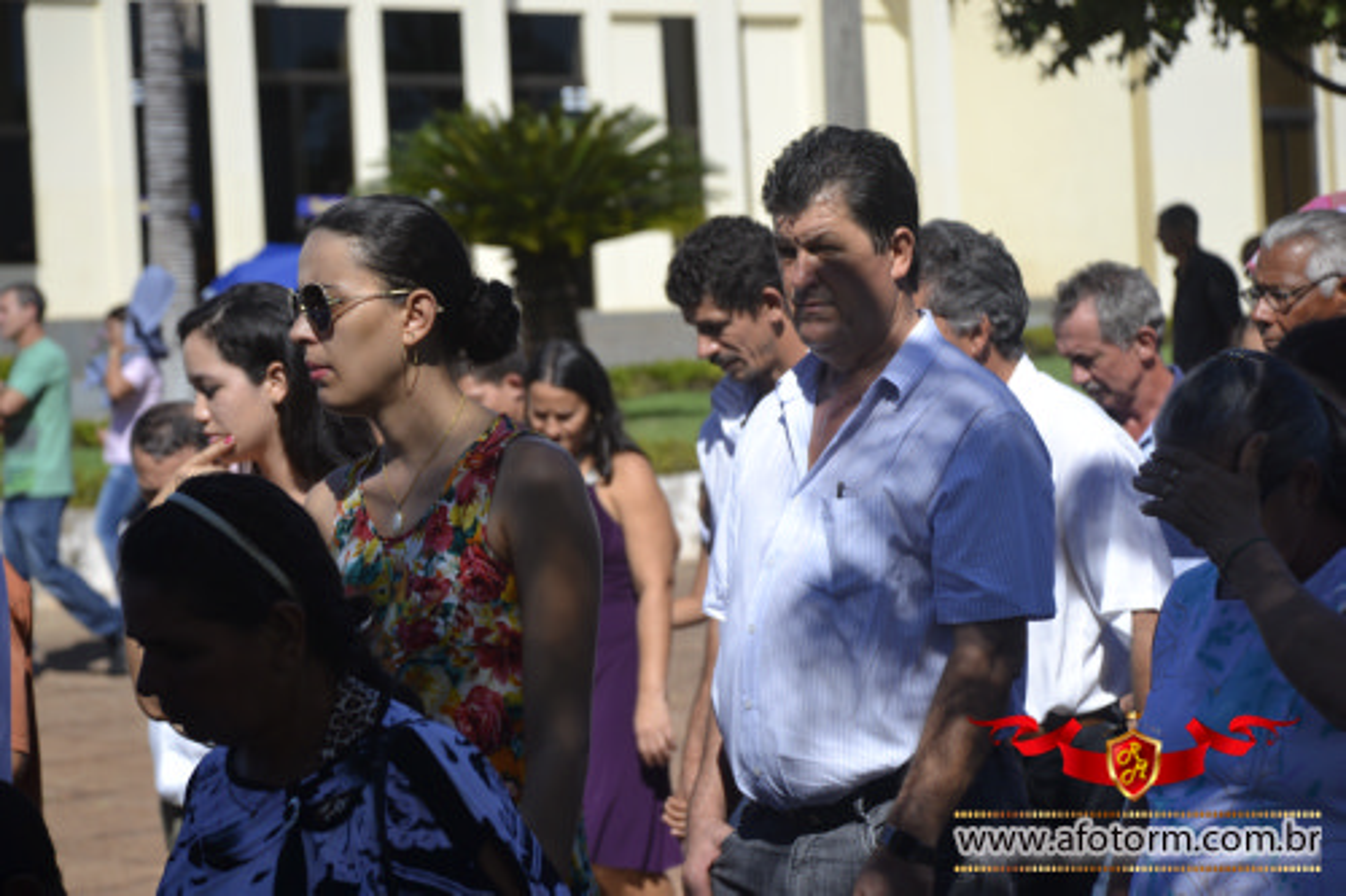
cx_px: 673
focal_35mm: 128
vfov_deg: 10.7
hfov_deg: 16.1
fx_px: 4765
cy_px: 448
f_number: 5.6
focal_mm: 85
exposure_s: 1/500
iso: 100
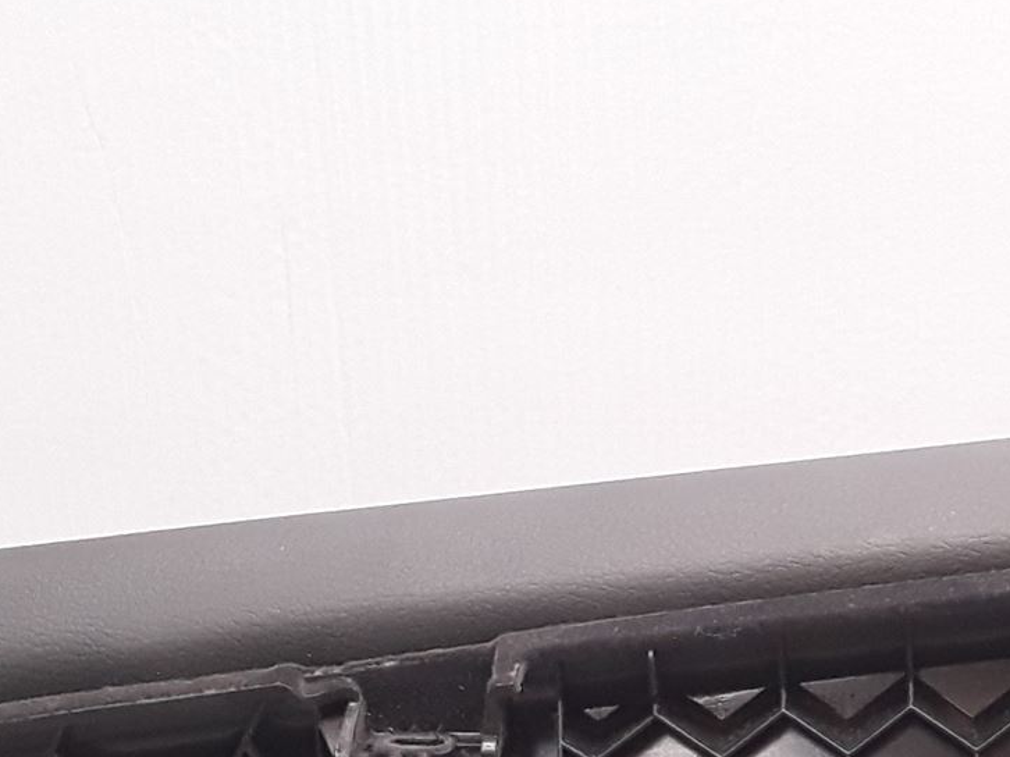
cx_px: 836
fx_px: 2304
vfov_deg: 18.0
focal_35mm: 79
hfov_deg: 24.3
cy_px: 827
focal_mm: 2.91
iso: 80
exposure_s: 1/50
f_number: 1.9
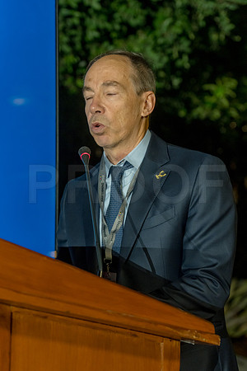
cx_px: 124
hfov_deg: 13.0
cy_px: 186
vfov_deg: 19.5
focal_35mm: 105
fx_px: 1081
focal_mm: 105
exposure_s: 1/100
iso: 3200
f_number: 5
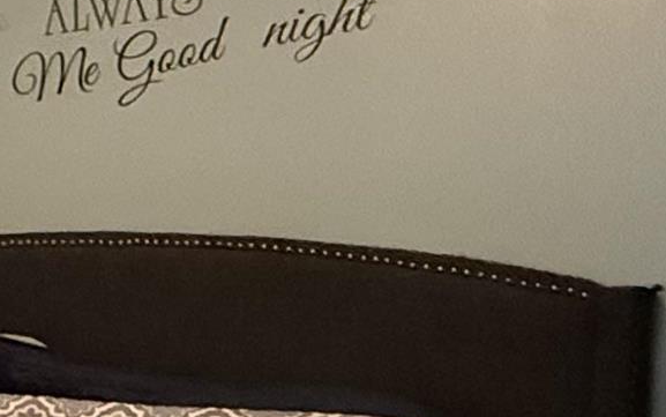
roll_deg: +0.0
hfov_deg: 18.7
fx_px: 1434
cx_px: -600
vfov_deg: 16.5
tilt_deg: -1.3
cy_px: 260
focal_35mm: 79
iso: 1250
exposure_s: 1/60
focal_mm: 2.22
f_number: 2.2
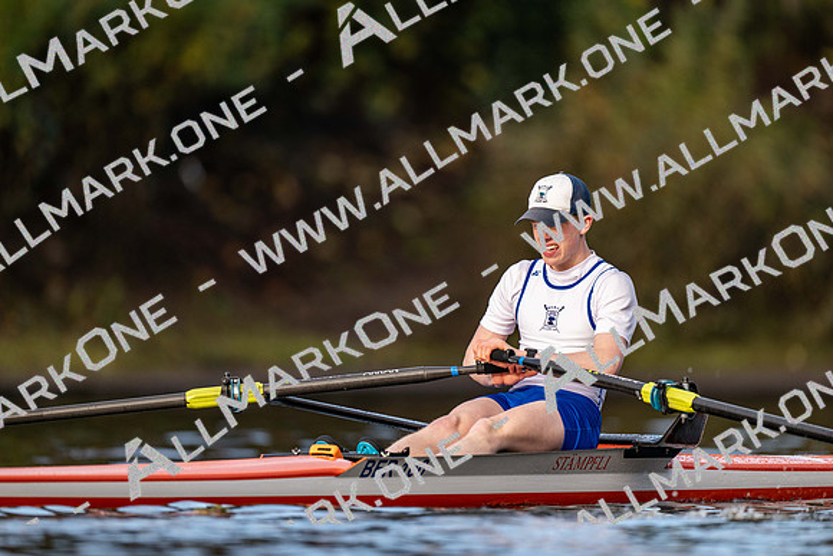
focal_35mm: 600
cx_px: 416
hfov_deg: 3.4
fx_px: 13886
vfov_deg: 2.3
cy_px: 278
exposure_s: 1/2500
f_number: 4
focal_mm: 600
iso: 900
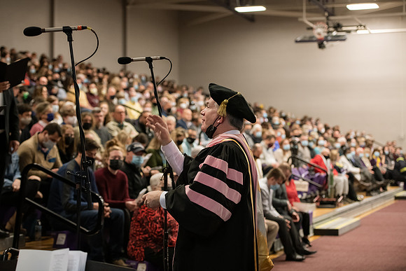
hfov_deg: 28.8
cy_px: 136
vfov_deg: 19.5
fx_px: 790
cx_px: 203
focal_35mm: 70
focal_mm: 70
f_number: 3.2
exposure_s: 1/200
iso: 3200
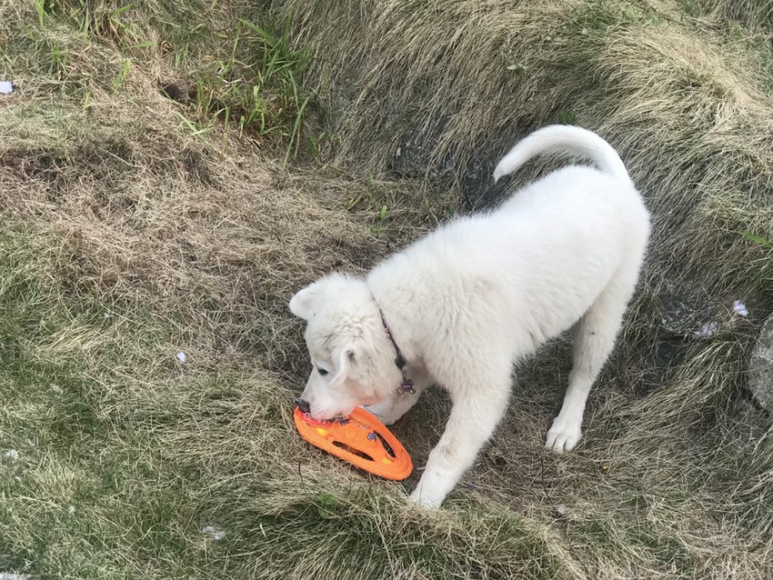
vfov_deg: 25.7
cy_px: 290
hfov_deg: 33.8
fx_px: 1273
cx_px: 386
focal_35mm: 57
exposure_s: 1/60
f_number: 2.8
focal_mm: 6.6
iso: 32
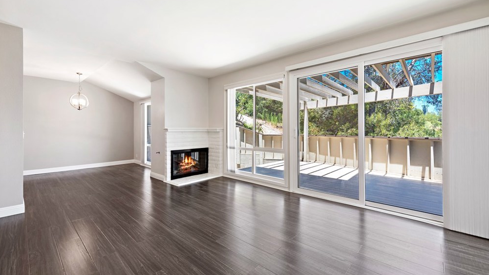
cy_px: 129
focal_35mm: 15
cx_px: 247
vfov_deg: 70.5
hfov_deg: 103.0
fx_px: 194
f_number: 7.1
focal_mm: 14
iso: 250
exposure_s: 1/10
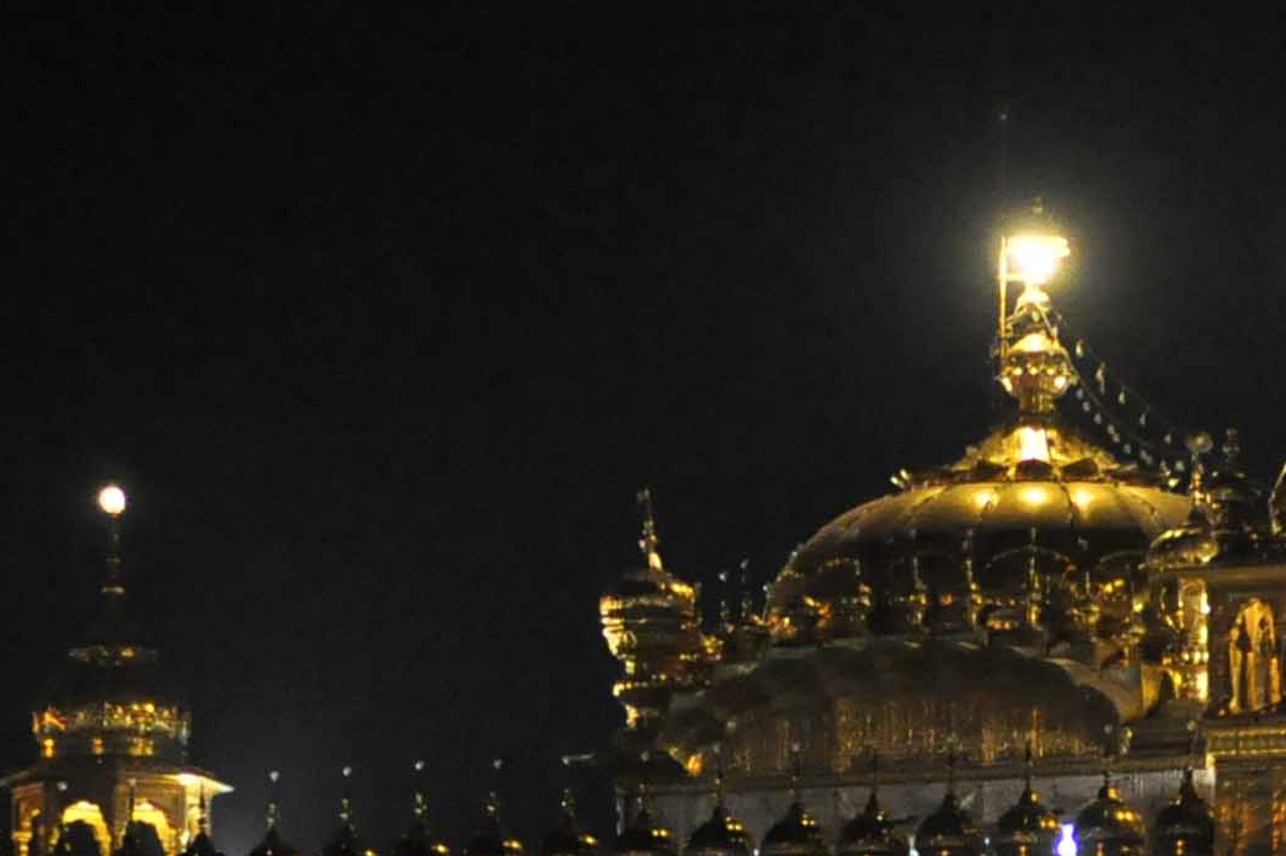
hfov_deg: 8.3
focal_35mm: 246
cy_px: 1300
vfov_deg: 5.5
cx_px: 1307
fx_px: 8784
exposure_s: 1/80
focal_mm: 40
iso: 2000
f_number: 2.8
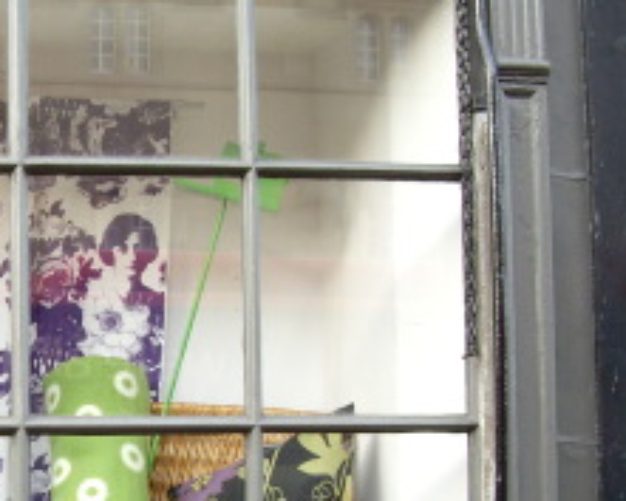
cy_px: 484
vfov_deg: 17.5
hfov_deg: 21.5
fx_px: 1594
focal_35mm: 86
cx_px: 6
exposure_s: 1/80
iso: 200
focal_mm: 7.9
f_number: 2.8
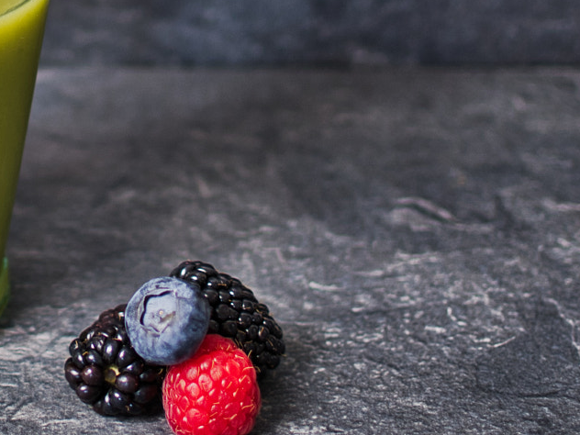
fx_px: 2714
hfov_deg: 12.0
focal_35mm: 162
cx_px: -86
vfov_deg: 9.0
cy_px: -107
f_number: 1.8
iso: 100
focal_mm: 35
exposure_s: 1/50
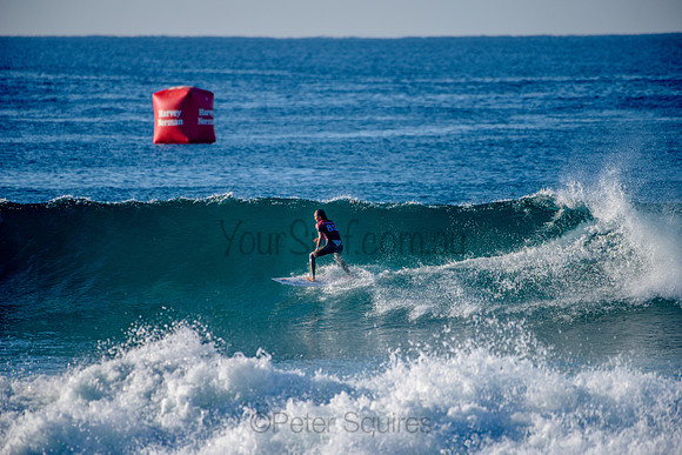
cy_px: 228
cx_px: 341
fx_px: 9474
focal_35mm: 500
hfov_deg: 4.1
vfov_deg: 2.8
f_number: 5.6
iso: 160
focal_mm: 500
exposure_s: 1/1600
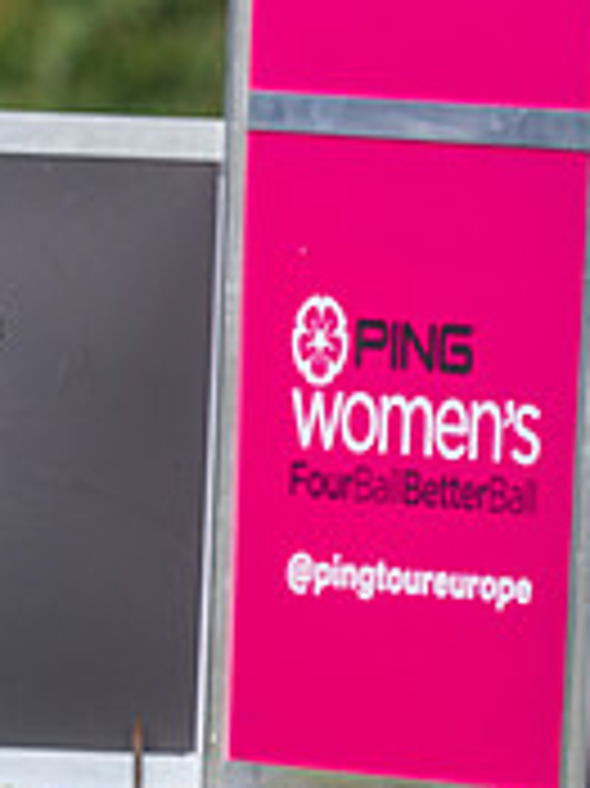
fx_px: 21798
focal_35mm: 958
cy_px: 178
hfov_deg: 1.5
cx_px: -617
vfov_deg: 2.1
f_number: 5
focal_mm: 300
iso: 500
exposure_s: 1/800
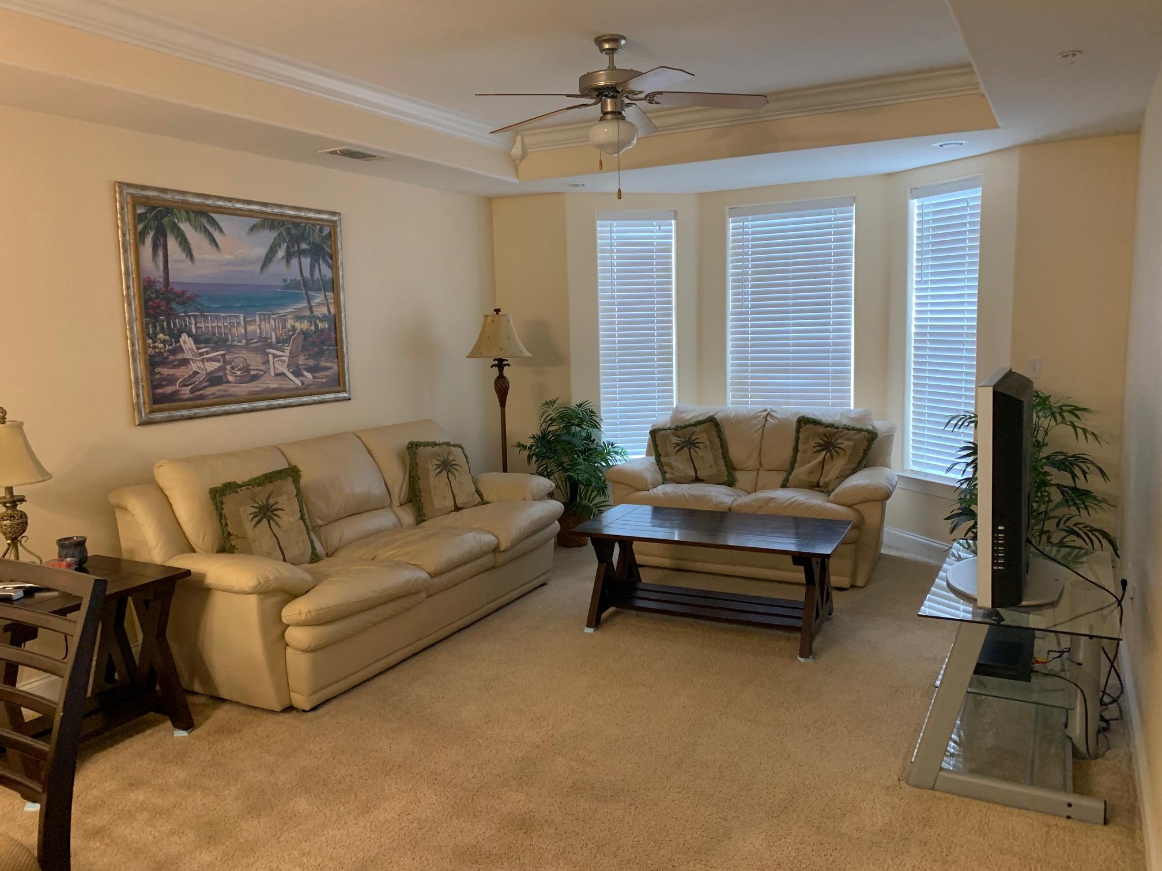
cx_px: 581
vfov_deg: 53.1
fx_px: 873
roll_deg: +0.8
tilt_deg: -7.6
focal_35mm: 26
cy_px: 436
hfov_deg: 67.3
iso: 320
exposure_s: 1/40
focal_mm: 4.25
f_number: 1.8
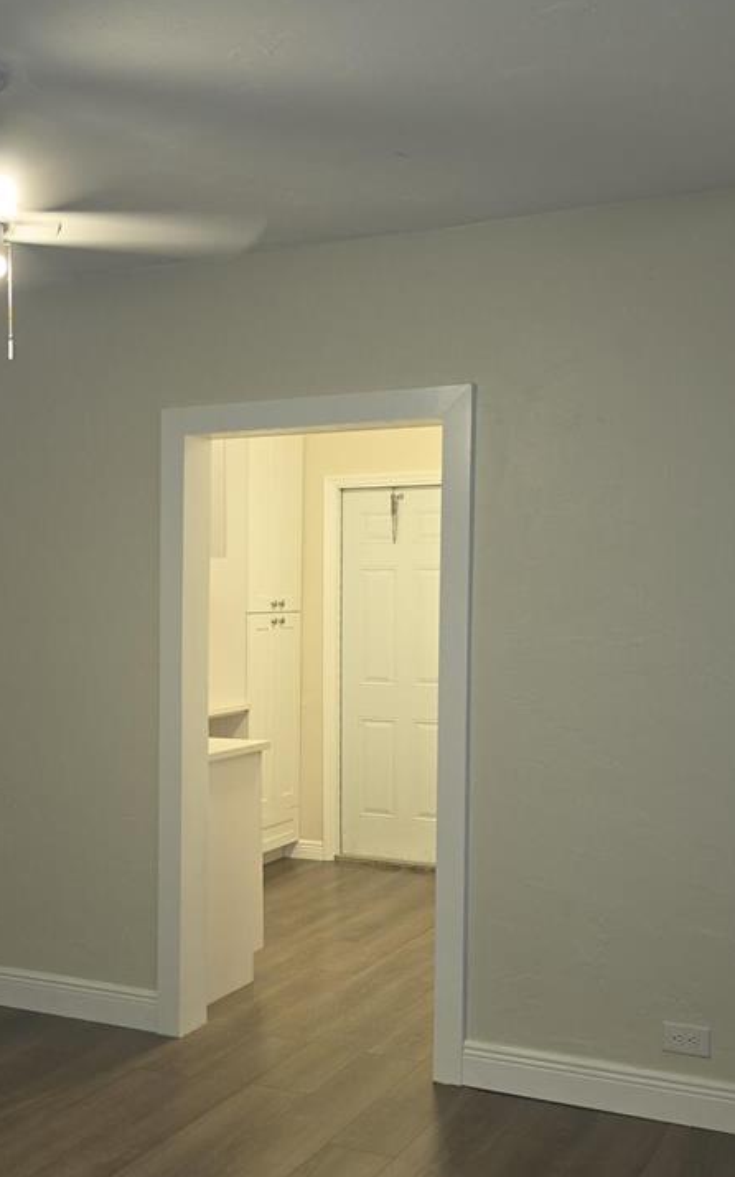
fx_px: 1315
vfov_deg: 48.1
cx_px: 231
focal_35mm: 41
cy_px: 663
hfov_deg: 30.9
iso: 64
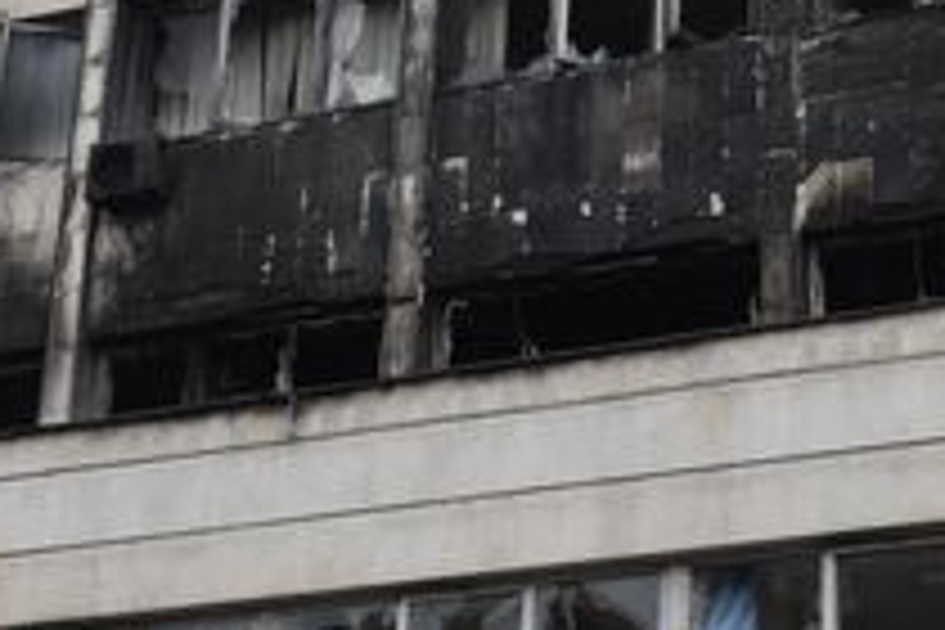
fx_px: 3150
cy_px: 83
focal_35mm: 120
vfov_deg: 11.4
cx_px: 720
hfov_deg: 17.0
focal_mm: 24
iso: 200
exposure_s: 1/125
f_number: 5.6
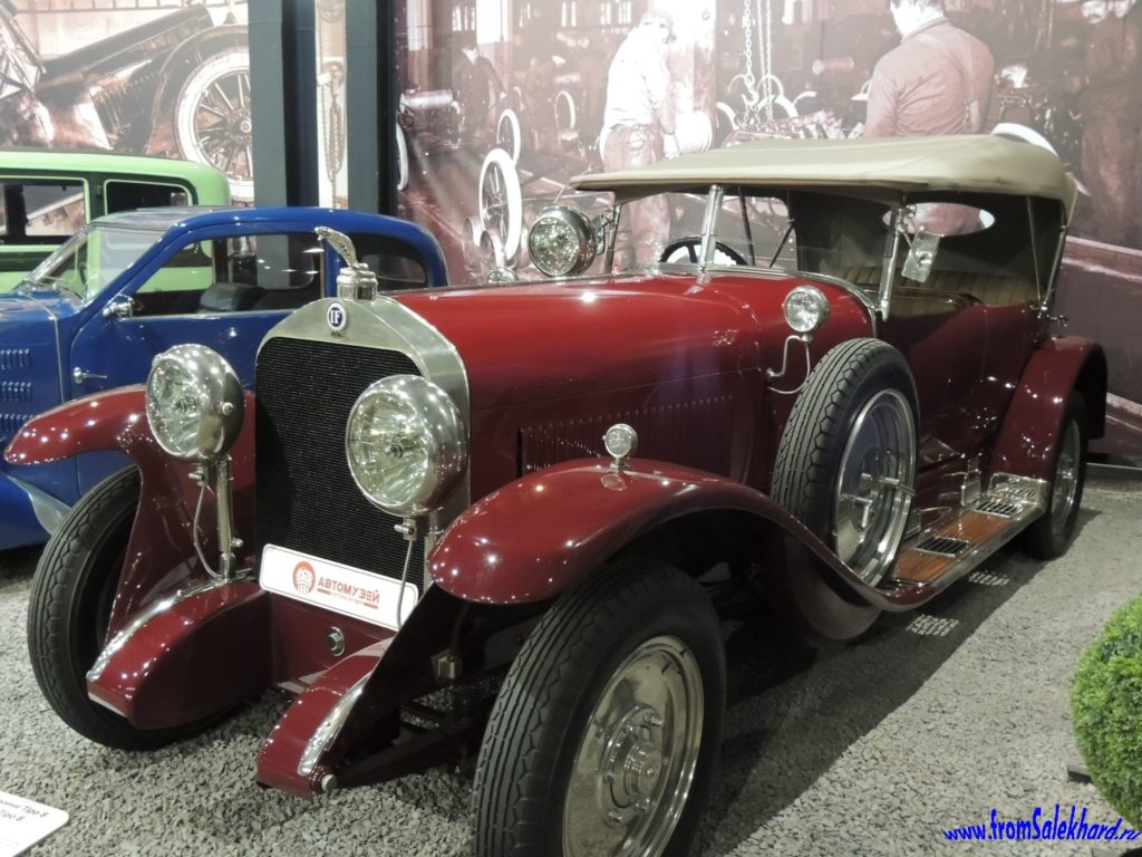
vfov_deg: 42.9
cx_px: 571
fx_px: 1089
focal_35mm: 33
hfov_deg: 55.4
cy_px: 428
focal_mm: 5.8
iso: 2000
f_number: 3.2
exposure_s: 1/15
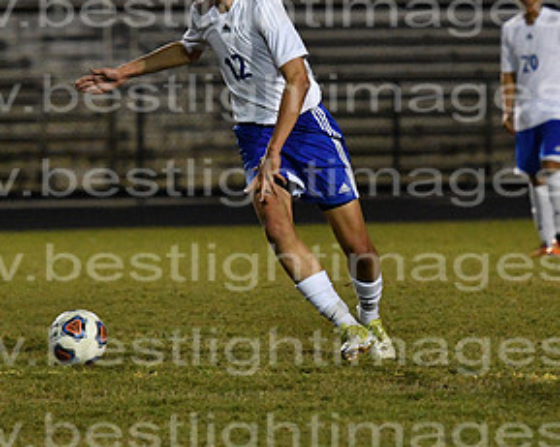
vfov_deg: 3.2
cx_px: 298
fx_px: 7953
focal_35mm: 480
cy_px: 140
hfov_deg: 4.0
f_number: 4
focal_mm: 170
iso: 6400
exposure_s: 1/1250
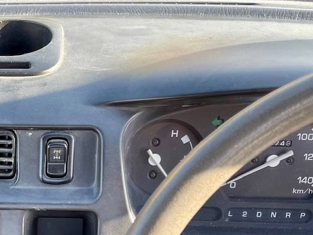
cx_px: -26
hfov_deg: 28.5
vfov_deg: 22.1
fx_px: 561
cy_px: 274
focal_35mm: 62
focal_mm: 5.1
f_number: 1.6
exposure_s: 1/121
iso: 80
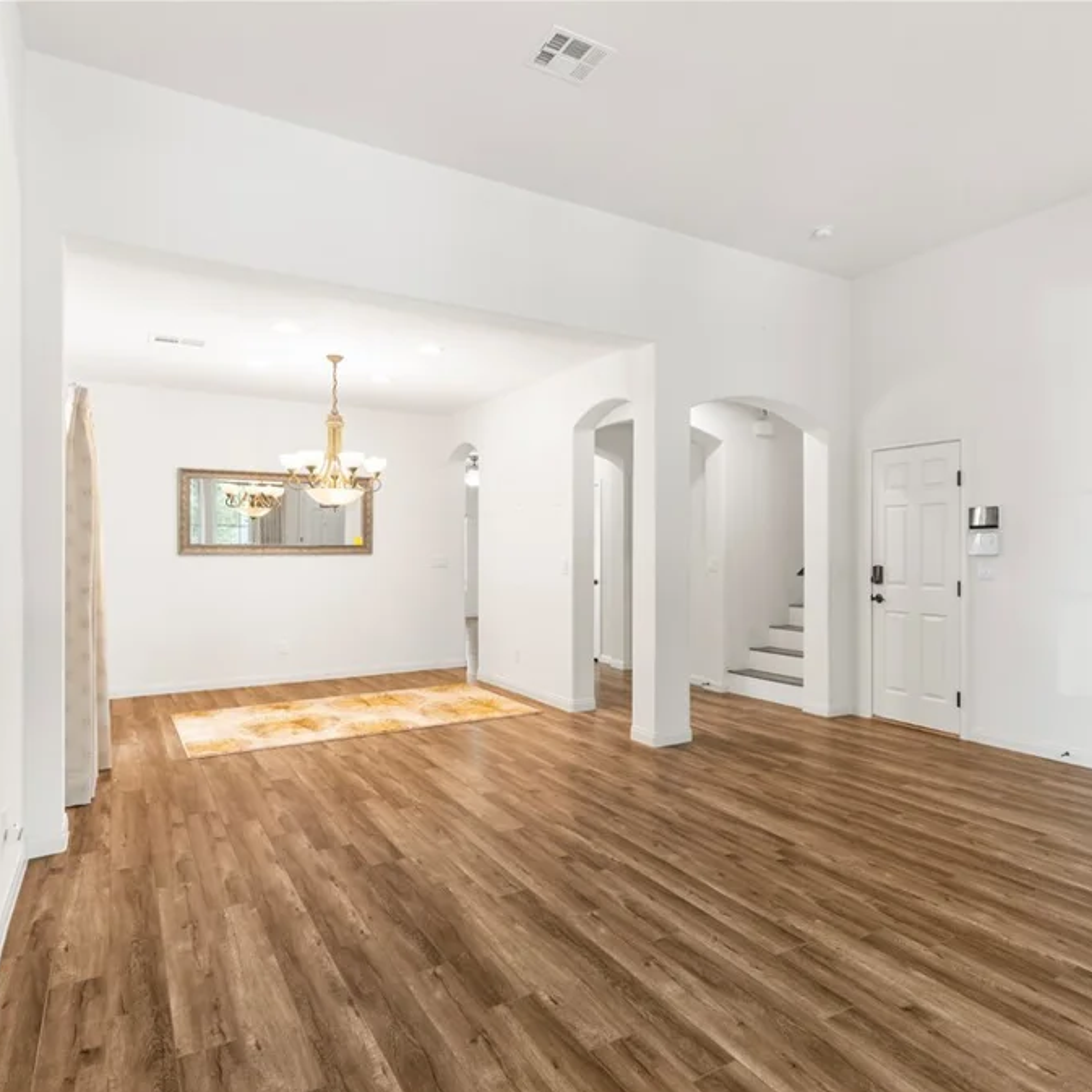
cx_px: 659
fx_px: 785
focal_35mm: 22
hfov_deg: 68.9
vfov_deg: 69.6
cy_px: 552
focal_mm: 17
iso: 400
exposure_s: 1.3
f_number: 8
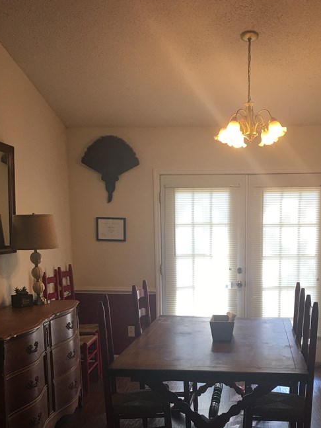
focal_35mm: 43
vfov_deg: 43.0
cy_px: 296
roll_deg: +0.1
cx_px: 198
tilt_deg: -7.2
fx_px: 531
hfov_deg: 33.5
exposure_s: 1/30
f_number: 2.2
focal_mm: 4.15
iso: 25
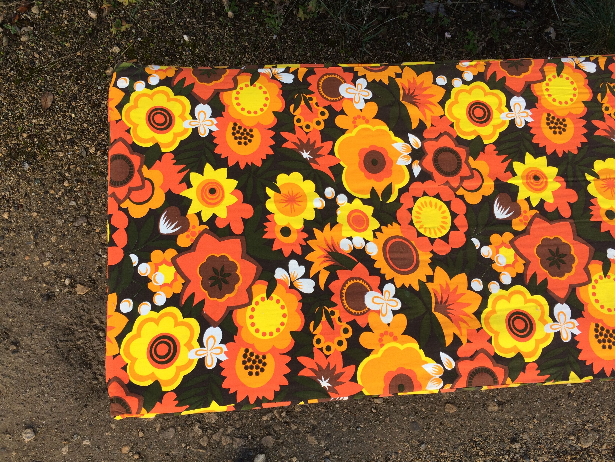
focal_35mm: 29
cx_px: 308
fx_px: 515
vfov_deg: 48.2
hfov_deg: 61.7
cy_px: 231
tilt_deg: -74.7
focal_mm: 4.15
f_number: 2.2
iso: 32
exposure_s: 1/169
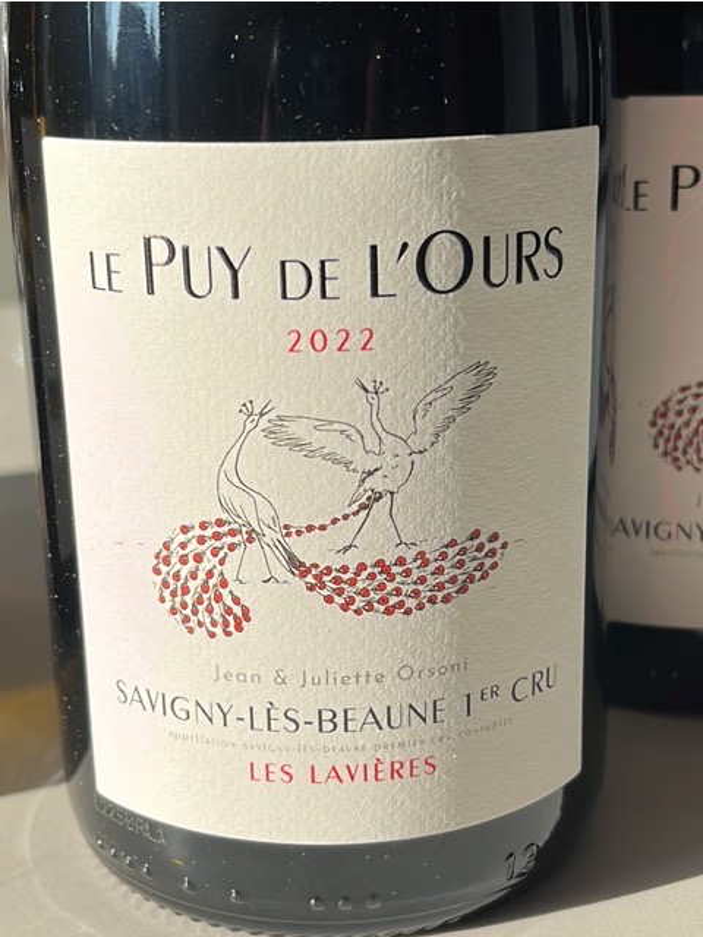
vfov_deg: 65.3
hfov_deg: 51.4
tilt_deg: -18.9
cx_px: 352
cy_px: 468
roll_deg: +2.0
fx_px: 731
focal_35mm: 27
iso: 50
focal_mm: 5.1
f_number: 1.6
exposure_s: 1/1912
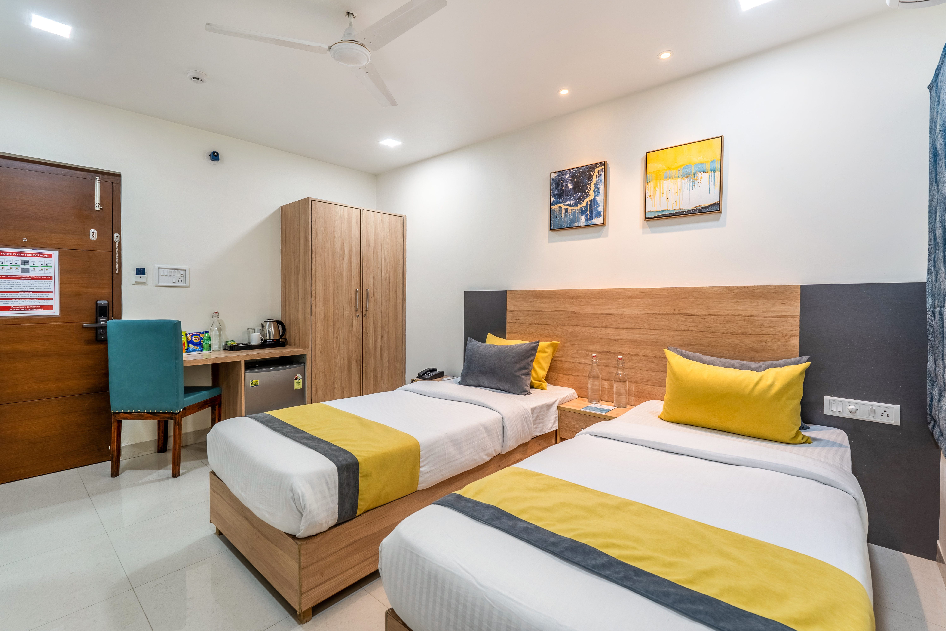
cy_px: 316
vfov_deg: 73.7
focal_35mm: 16
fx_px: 420
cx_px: 473
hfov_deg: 96.7
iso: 250
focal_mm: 16
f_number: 8
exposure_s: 1/160
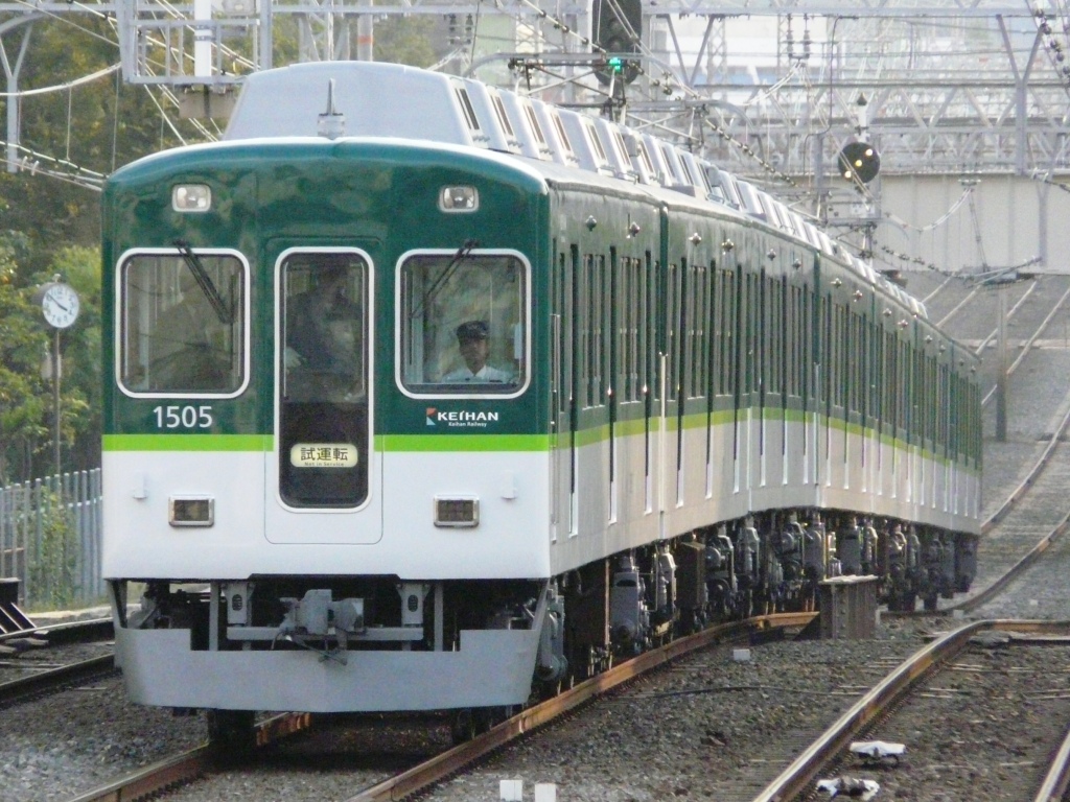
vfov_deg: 3.3
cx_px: 535
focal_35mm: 455
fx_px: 14064
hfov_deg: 4.4
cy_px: 401
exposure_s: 1/500
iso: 500
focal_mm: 74.8
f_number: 4
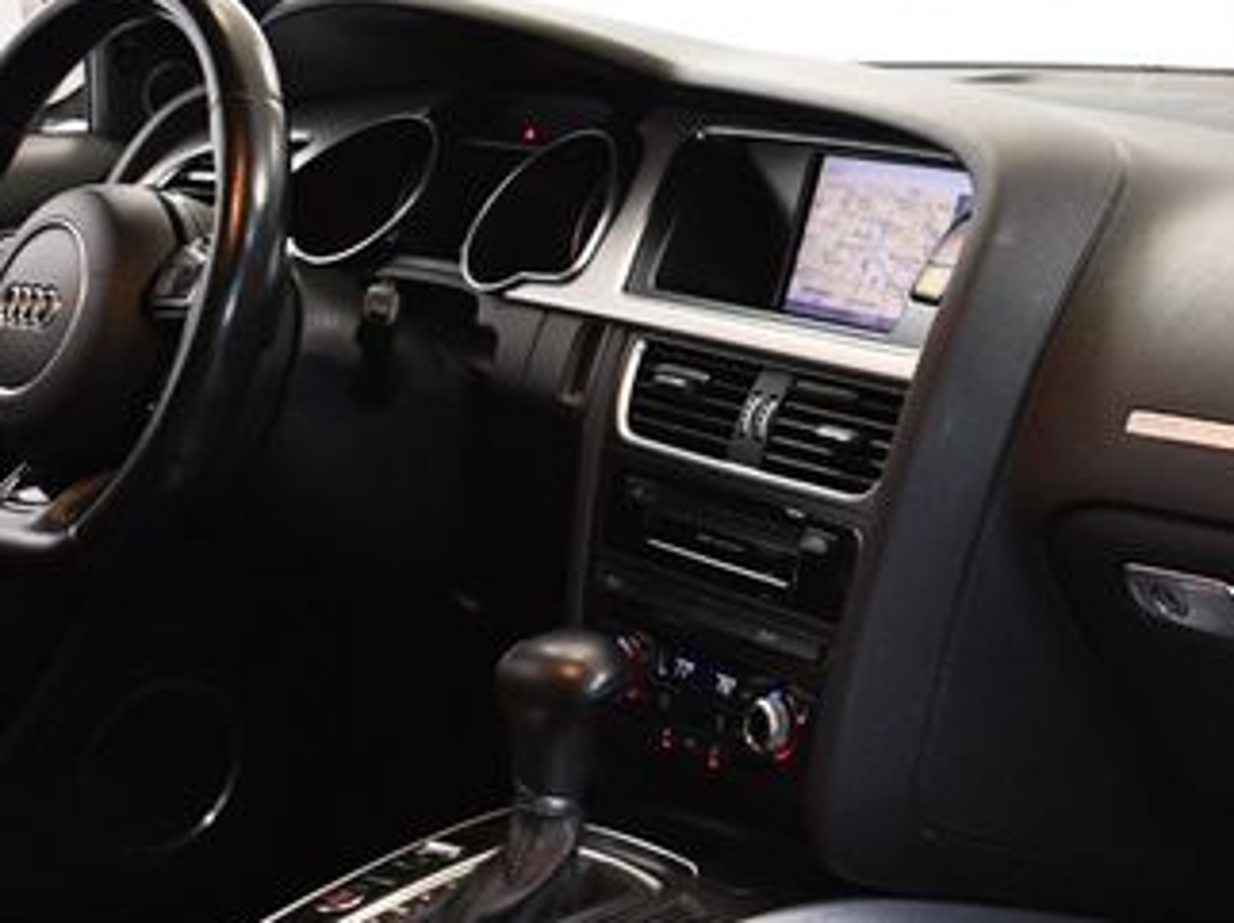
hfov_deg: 22.5
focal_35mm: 86
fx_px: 3063
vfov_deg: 17.1
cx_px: 950
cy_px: 375
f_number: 4.2
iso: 3200
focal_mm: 30
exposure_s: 1/125
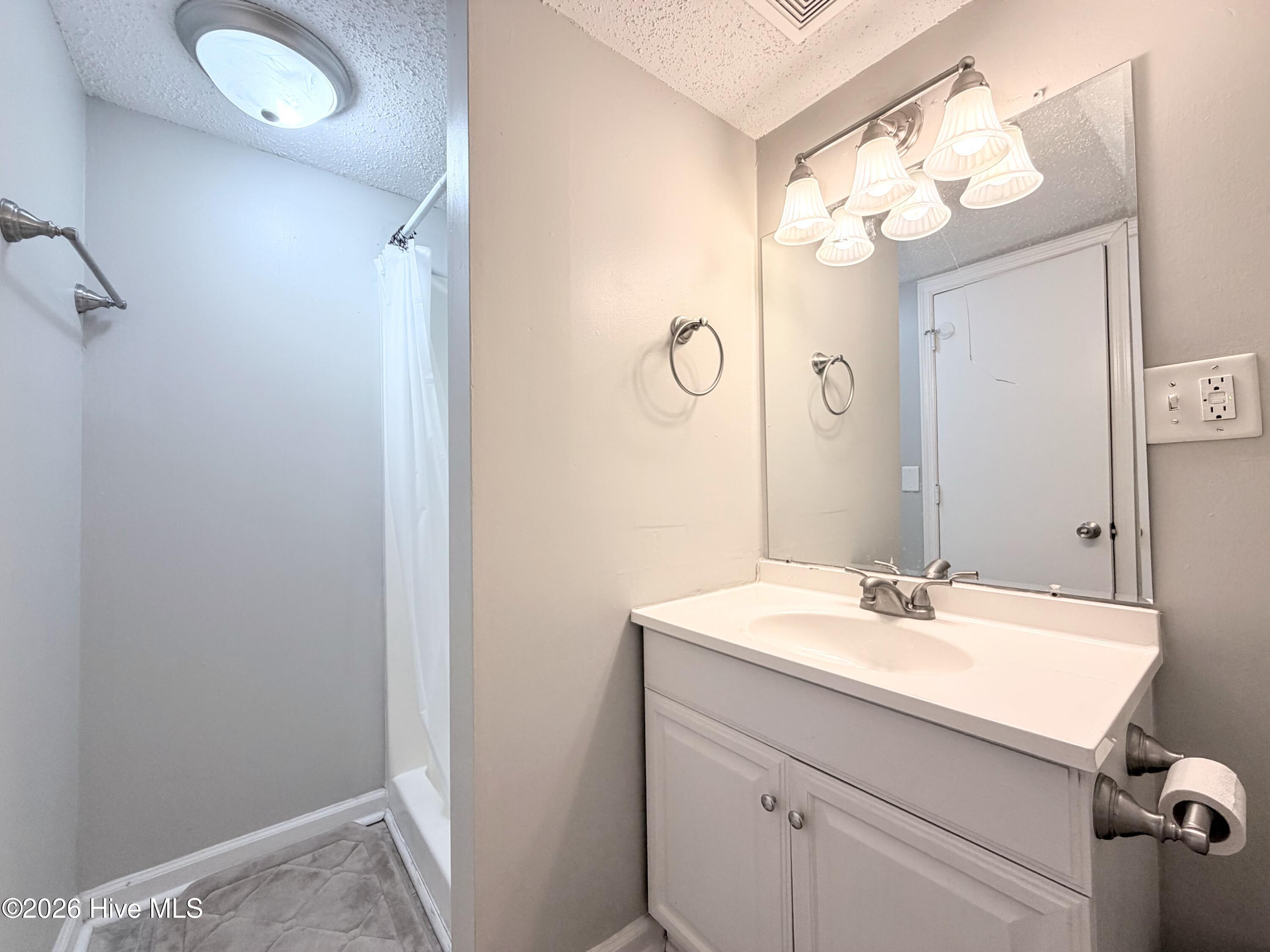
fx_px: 514
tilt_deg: +0.3
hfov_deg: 102.1
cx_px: 635
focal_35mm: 14
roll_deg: +0.5
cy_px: 476
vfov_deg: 85.7
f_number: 2.2
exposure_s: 1/120
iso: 160
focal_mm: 2.22
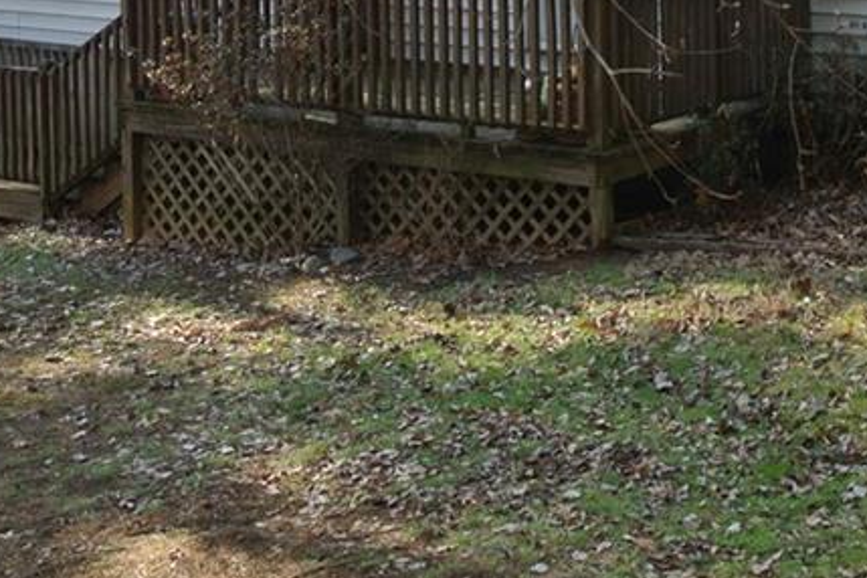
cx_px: 618
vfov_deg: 15.4
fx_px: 2071
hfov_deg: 23.5
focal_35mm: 86
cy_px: -73
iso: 200
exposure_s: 1/60
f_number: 7.1
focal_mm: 13.6
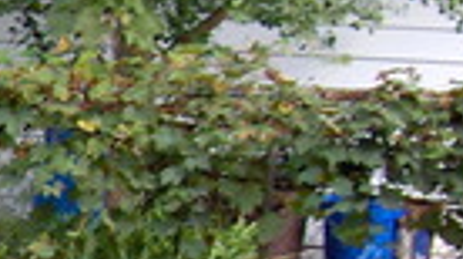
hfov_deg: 10.1
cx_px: -461
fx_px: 2414
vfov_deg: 6.1
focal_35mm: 197
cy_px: 353
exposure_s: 1/280
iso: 100
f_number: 2.8
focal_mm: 8
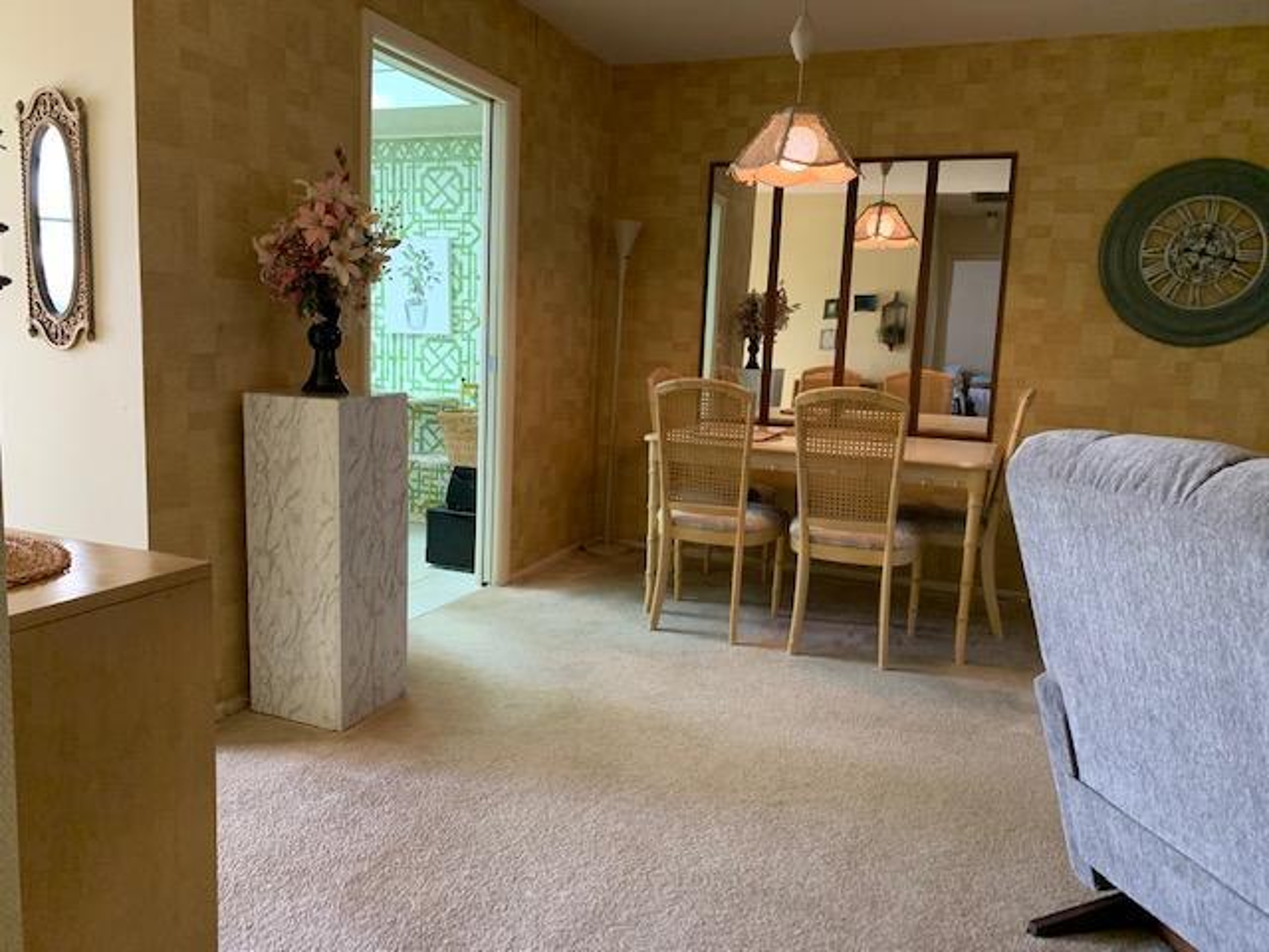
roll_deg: -3.0
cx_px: 634
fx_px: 953
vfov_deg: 53.1
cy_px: 476
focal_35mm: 26
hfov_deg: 67.3
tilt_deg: -8.0
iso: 250
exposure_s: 1/60
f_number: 1.8
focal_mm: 4.25
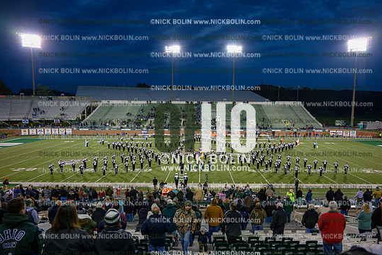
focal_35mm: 26
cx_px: 205
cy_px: 138
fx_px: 276
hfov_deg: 69.3
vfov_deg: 49.5
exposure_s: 1/320
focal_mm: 24
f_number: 4
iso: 2000
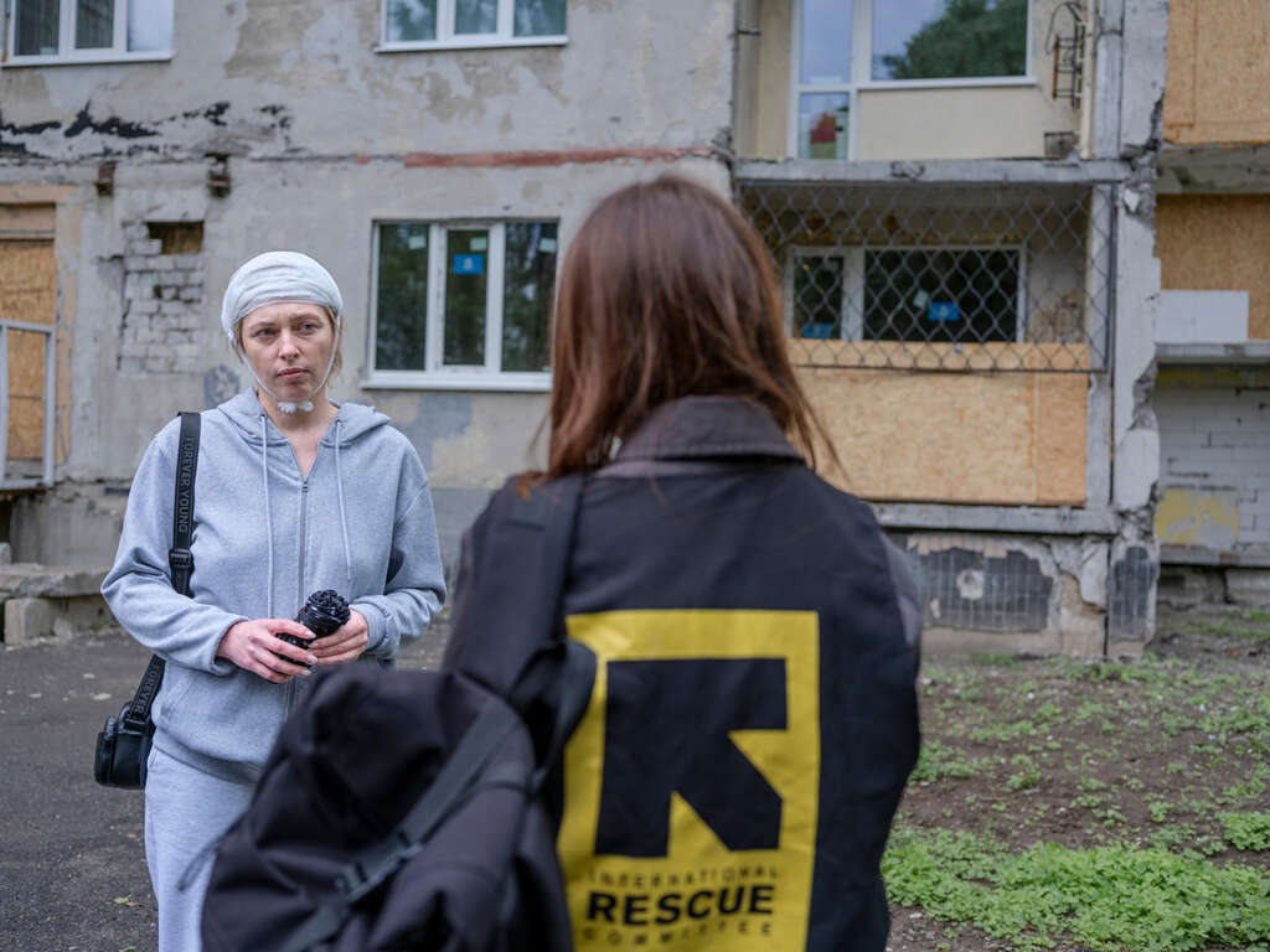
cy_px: 476
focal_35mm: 40
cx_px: 635
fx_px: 1468
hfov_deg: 46.8
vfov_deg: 36.0
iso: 250
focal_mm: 50
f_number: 4
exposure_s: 1/400
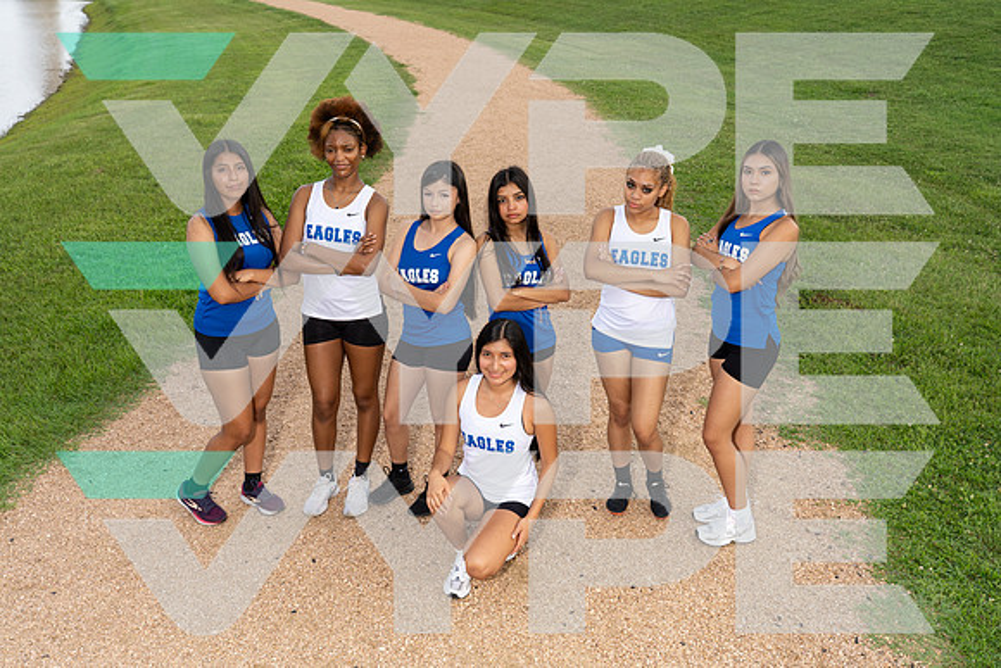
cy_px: 334
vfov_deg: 38.9
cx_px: 500
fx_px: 946
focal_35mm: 34
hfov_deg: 55.8
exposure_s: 1/250
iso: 250
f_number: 8
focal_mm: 34
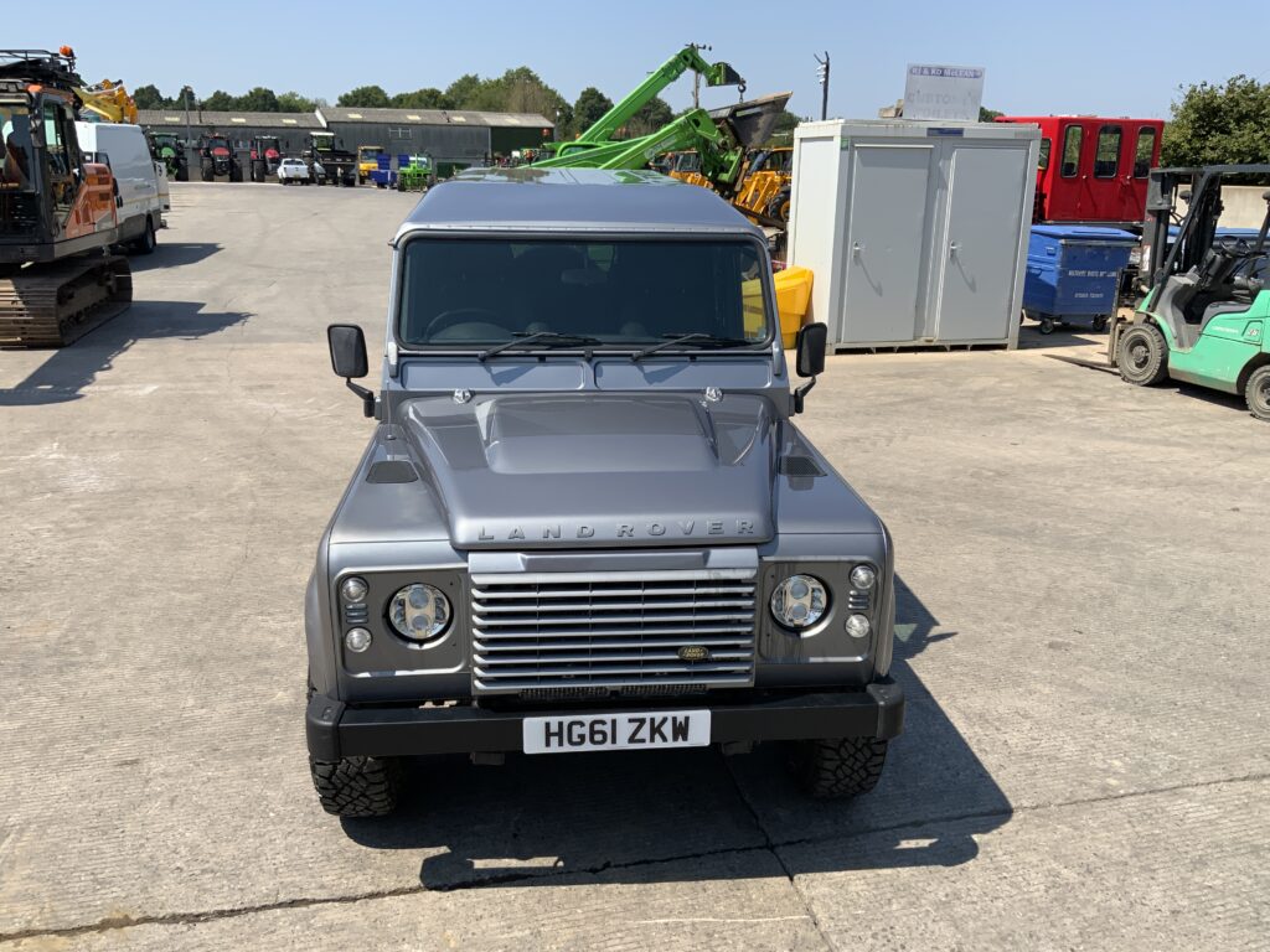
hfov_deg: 61.7
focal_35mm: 29
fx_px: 1064
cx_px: 635
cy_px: 476
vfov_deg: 48.2
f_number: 1.8
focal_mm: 3
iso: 16
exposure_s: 1/1786
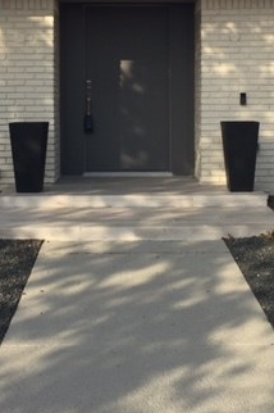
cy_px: 109
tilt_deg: +0.5
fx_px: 686
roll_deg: -1.0
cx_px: 132
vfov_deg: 32.9
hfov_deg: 22.6
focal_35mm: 60
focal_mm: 4.15
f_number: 2.2
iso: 32
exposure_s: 1/1130
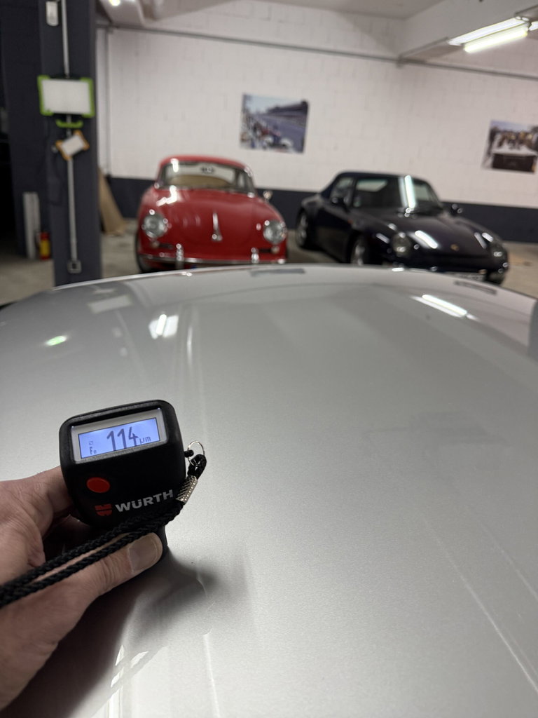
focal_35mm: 24
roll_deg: -4.1
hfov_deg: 56.8
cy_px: 359
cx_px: 269
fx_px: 497
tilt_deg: -18.8
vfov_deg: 71.6
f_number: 1.78
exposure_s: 1/50
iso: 200
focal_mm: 6.76
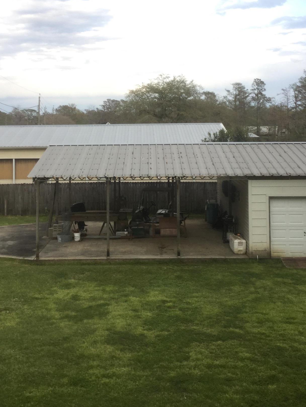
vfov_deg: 42.3
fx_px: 519
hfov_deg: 32.9
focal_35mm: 44
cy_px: 132
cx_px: 145
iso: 25
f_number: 2.4
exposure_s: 1/120
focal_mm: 3.3
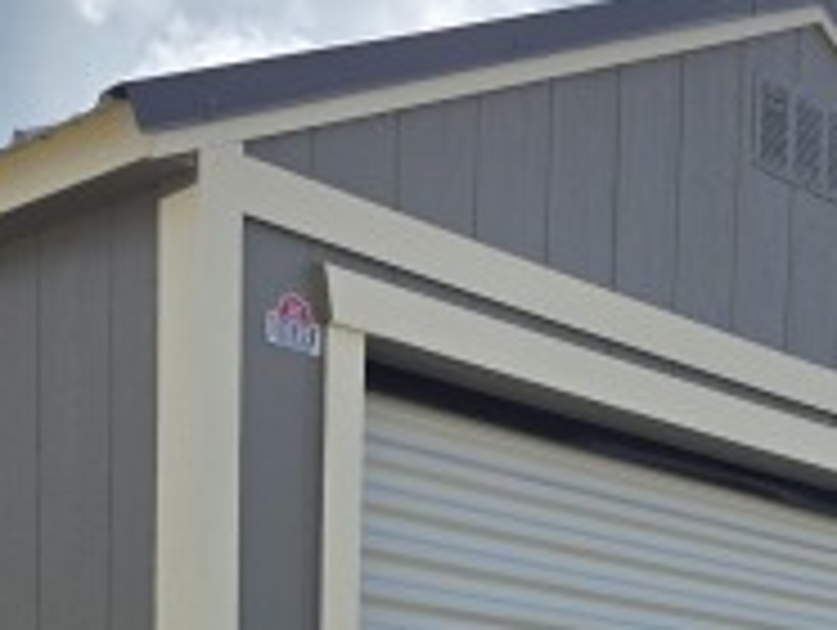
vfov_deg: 16.8
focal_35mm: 79
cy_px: 963
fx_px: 1913
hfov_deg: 24.6
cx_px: 297
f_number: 1.7
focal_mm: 6.3
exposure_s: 1/7944
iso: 80
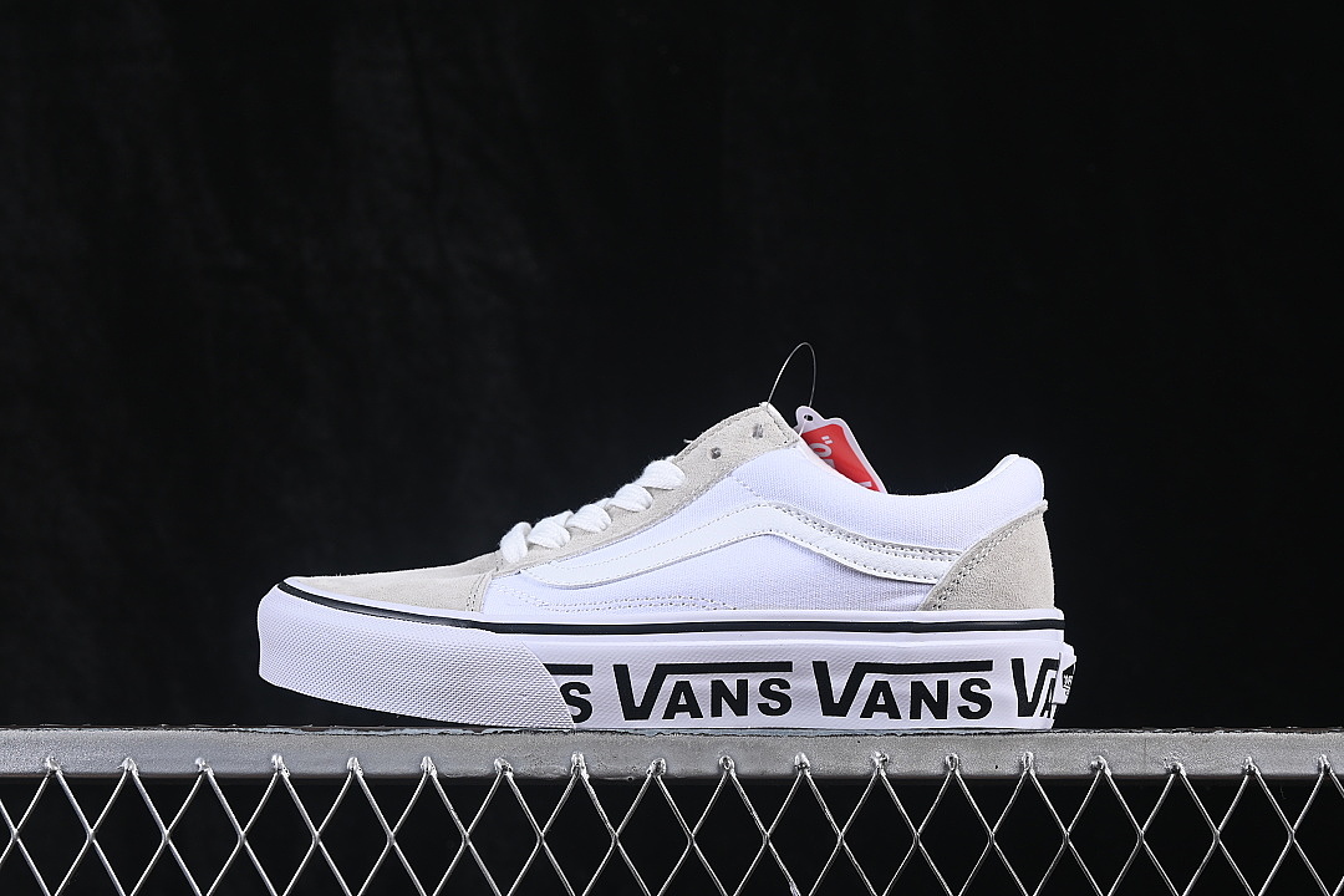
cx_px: 672
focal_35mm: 75
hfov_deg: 27.0
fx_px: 2800
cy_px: 448
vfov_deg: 18.2
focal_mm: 50
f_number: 8
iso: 160
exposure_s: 1/80
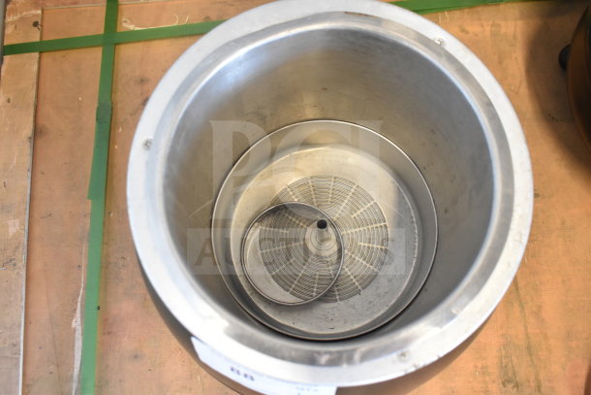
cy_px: 198
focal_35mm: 36
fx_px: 591
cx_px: 296
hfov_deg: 53.1
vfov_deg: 36.9
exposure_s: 1/40
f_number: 3.8
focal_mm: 24
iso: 2000
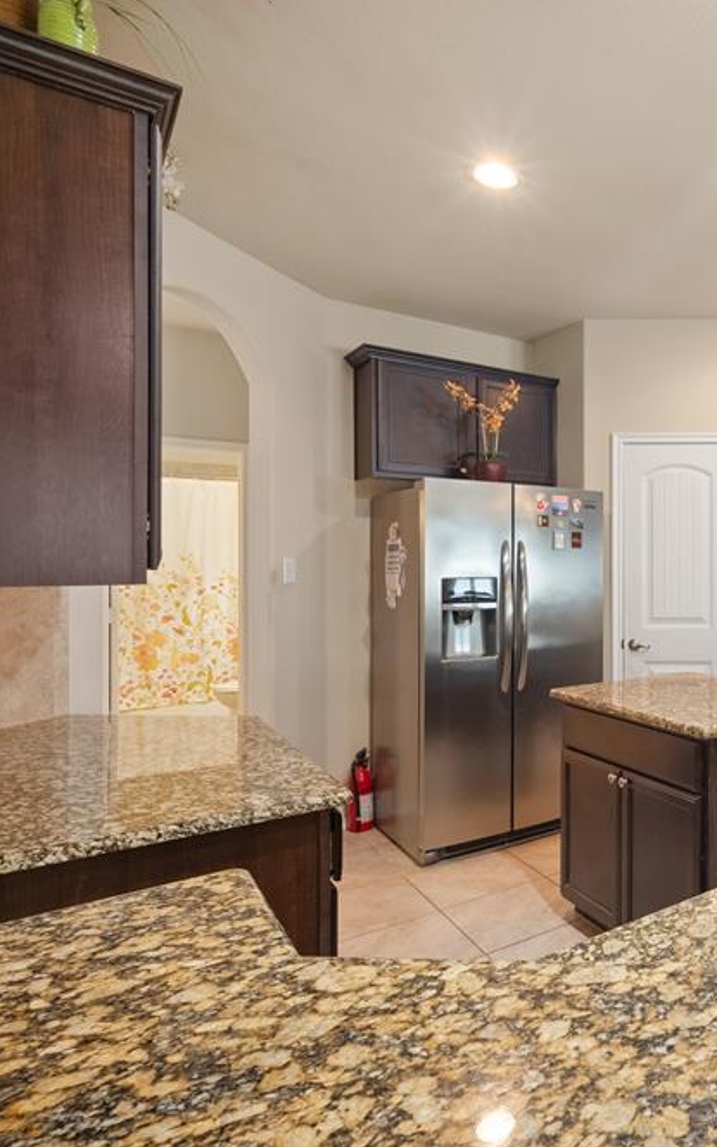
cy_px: 564
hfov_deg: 44.3
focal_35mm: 22
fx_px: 688
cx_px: 758
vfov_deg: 79.6
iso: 800
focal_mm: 14
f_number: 11
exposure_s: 1/50
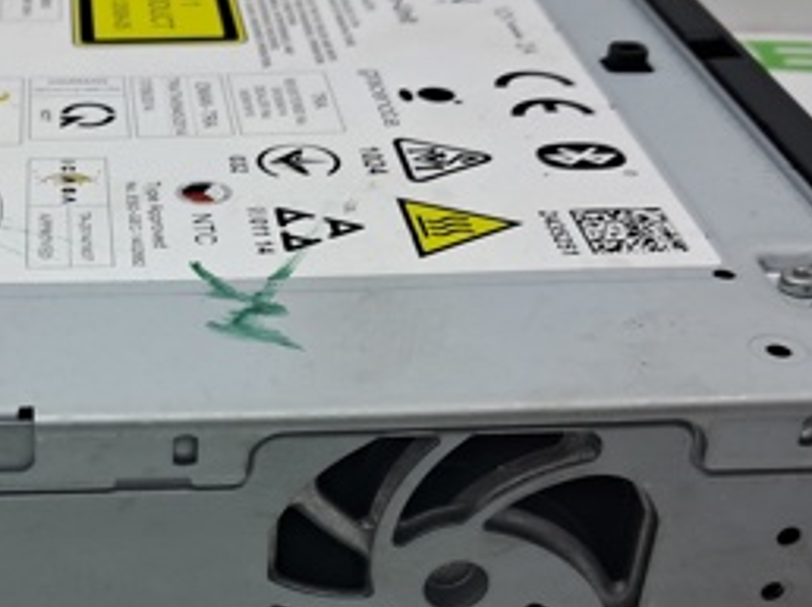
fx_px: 1570
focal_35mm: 67
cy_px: 511
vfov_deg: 21.5
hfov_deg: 28.1
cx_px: 116
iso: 50
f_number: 1.8
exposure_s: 1/60
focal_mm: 4
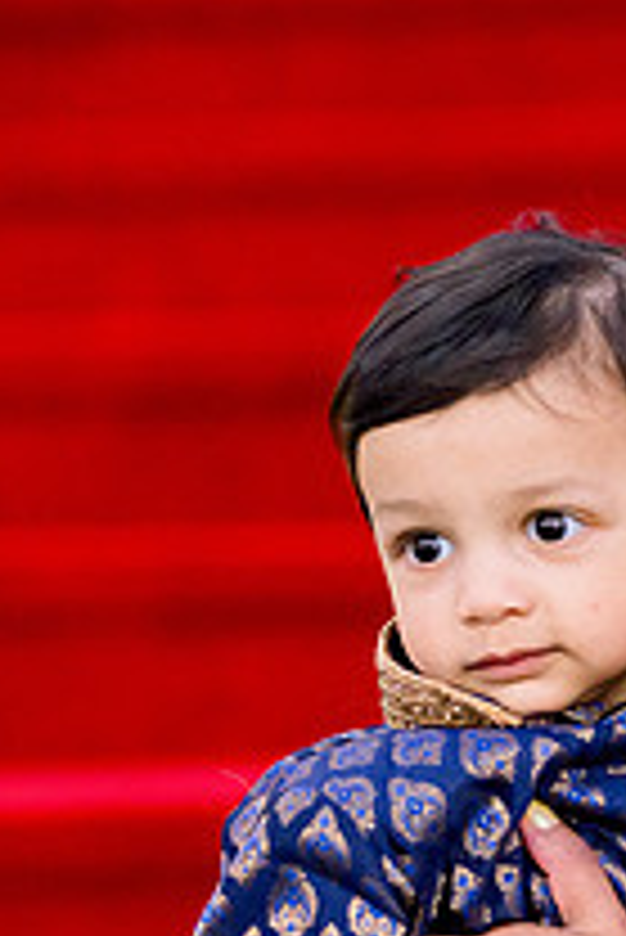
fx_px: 6171
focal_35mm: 237
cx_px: 824
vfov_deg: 8.7
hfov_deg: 5.8
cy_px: 790
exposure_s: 1/160
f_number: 2.2
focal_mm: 85
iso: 3200
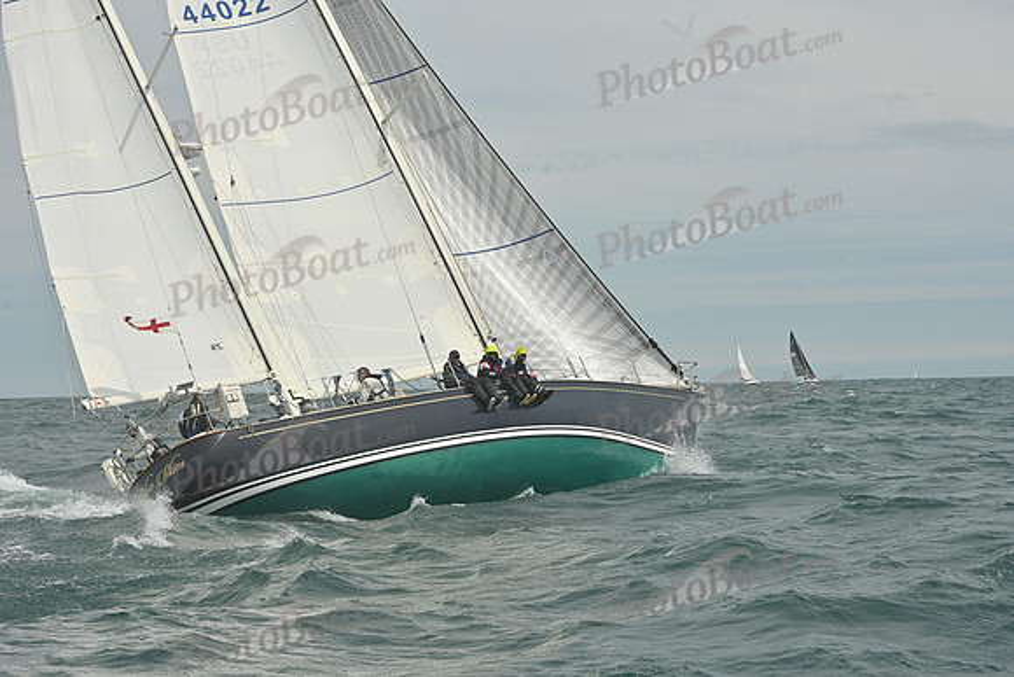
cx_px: 507
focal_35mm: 70
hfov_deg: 28.8
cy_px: 338
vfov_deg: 19.5
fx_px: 1972
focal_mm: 70
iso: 320
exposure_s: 1/1250
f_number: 13
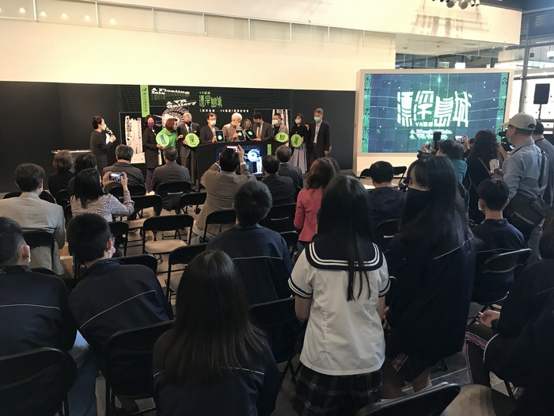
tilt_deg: -11.7
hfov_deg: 63.4
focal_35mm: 28
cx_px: 277
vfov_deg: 49.7
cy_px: 208
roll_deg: +0.6
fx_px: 448
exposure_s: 1/15
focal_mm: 3.99
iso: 80
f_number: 1.8
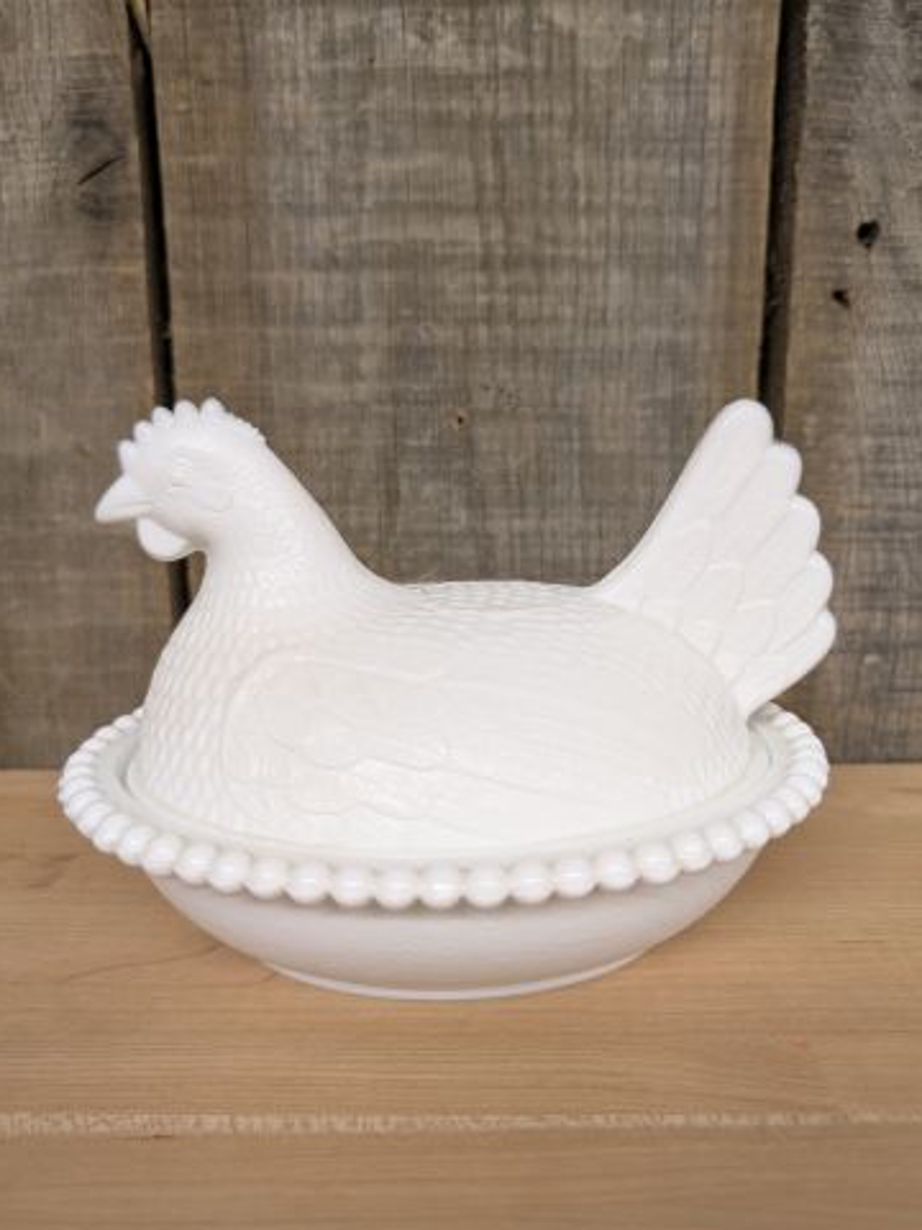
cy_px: 597
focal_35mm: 25
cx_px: 469
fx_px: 888
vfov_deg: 69.4
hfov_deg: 54.9
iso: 167
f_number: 1.68
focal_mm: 6.9
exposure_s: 1/30
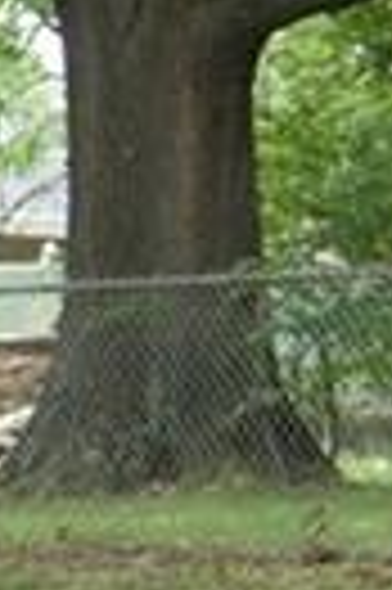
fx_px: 5943
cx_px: -1771
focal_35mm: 363
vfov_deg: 5.7
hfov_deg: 3.4
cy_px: 74
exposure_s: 1/100
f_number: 5.6
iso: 200
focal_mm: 31
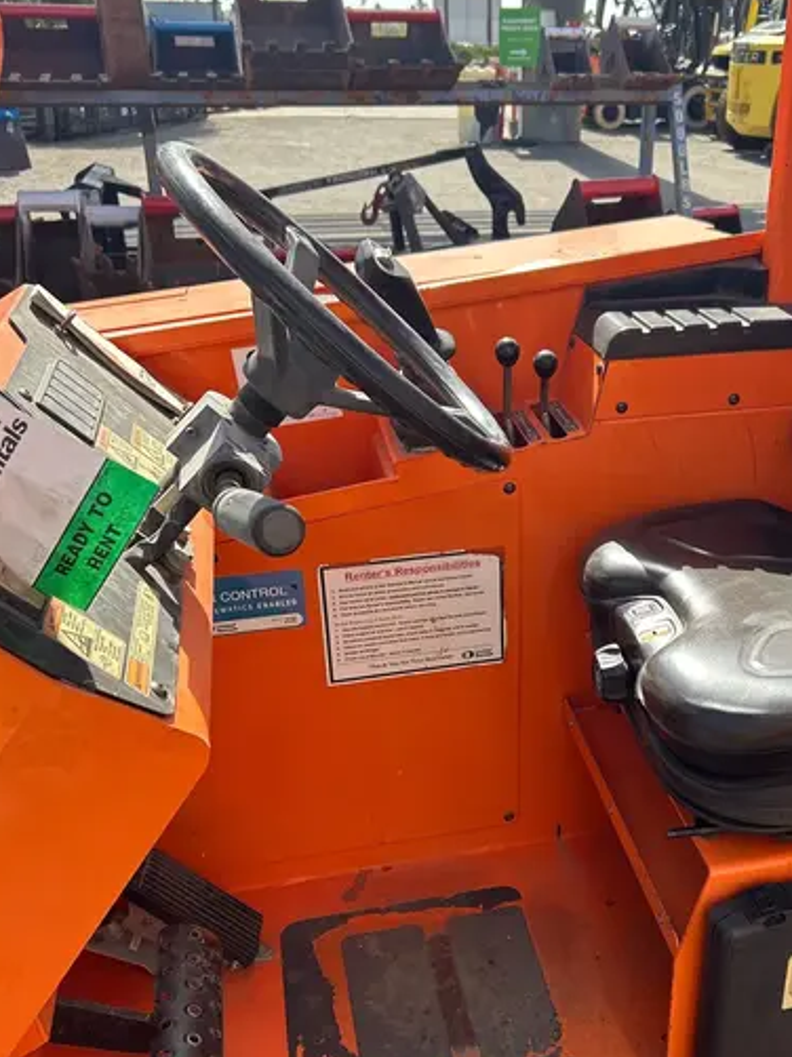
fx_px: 1160
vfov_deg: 49.0
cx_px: 556
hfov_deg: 37.1
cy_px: 559
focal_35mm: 38
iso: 50
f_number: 1.5
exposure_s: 1/982
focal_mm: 5.7
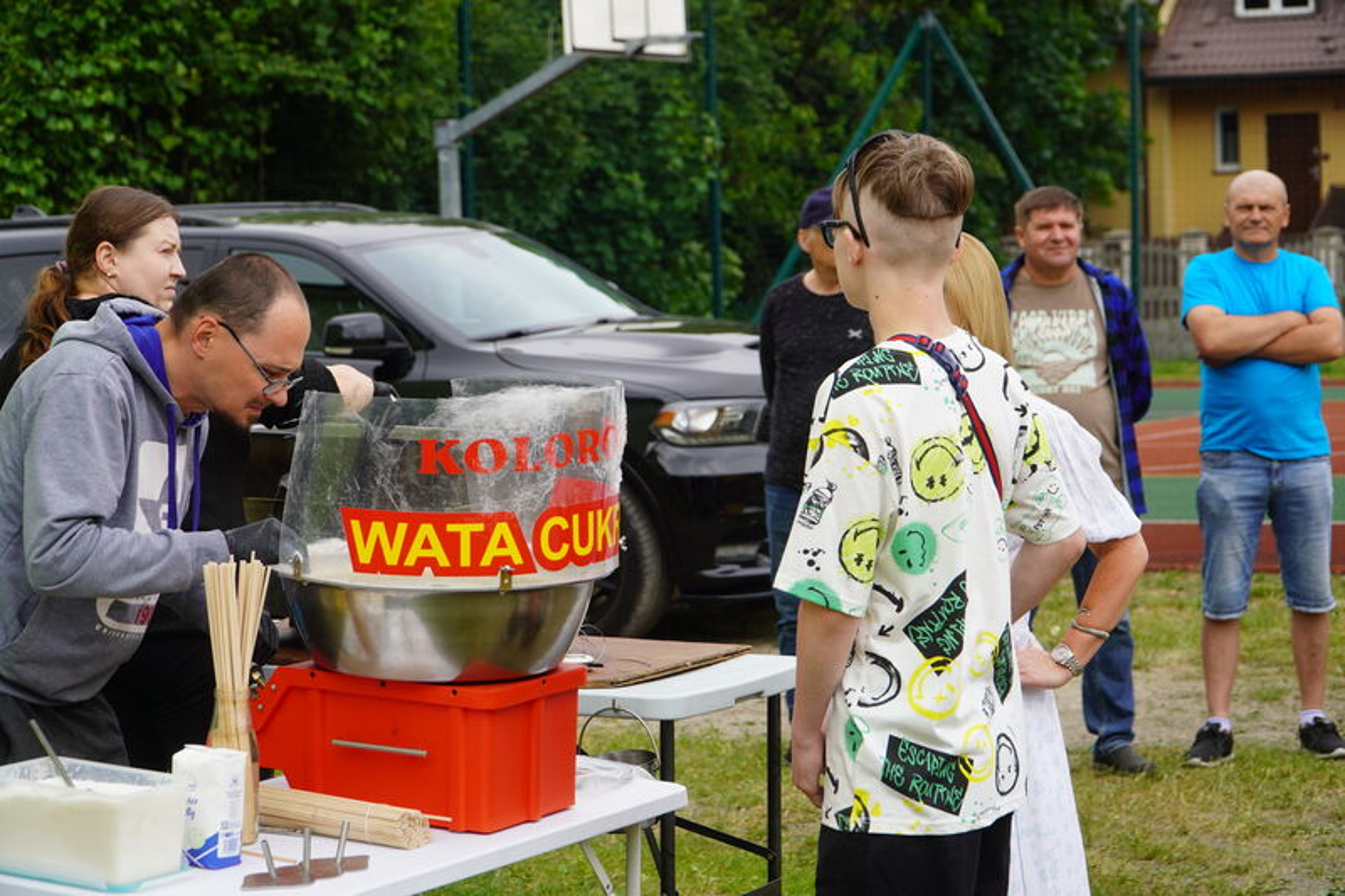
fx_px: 3025
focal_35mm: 81
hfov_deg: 25.1
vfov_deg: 16.8
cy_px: 448
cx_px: 672
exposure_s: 1/320
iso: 100
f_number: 5
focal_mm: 54
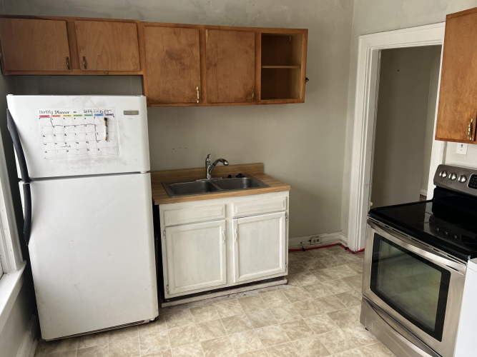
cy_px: 178
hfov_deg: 67.3
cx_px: 238
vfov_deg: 53.0
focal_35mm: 26
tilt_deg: -12.9
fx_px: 358
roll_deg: +1.4
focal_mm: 5.7
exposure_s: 1/121
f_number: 1.5
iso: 100
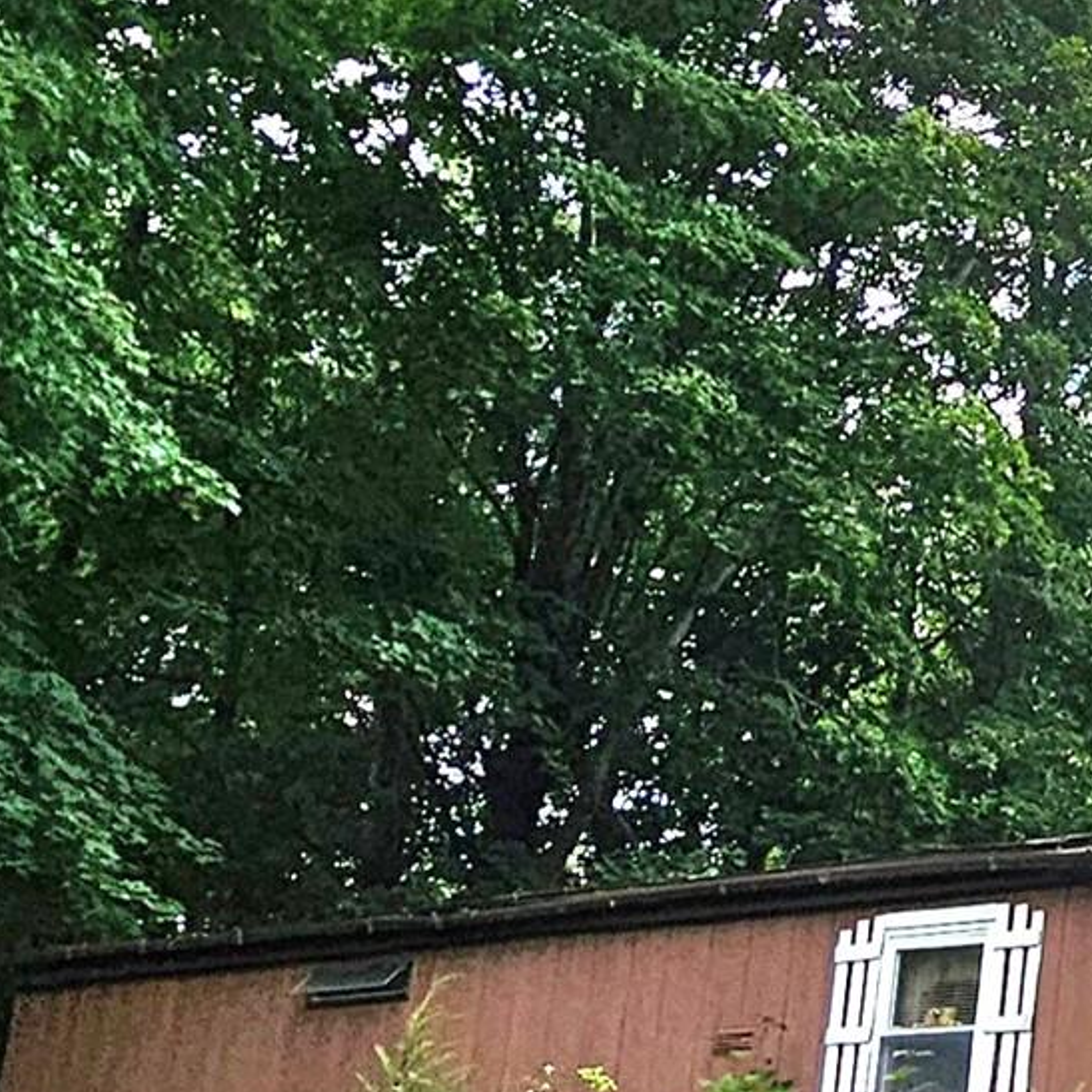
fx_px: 1535
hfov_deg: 28.1
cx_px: 1585
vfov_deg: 33.9
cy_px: 1208
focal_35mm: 43
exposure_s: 1/1429
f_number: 2.2
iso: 50
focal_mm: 2.2
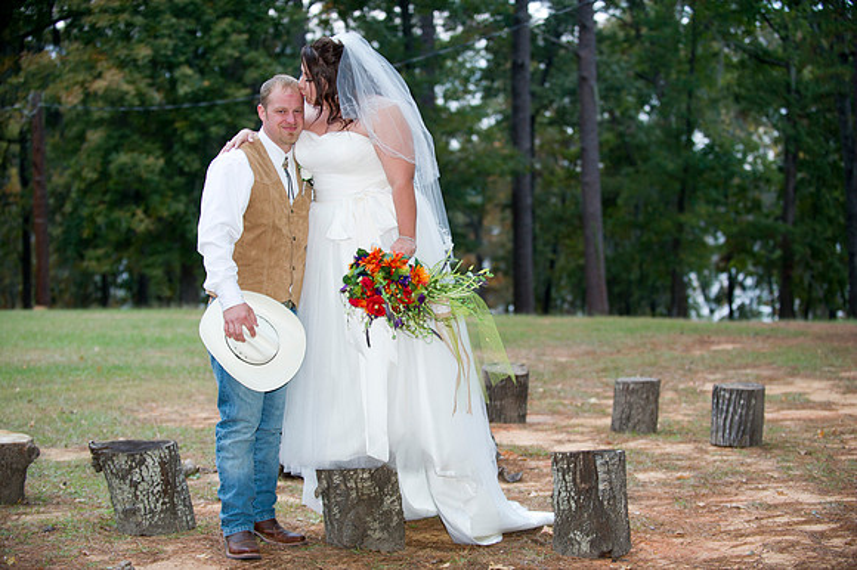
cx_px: 428
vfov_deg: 19.4
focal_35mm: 70
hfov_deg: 28.9
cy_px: 285
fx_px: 1665
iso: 800
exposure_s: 1/50
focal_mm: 70
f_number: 2.8
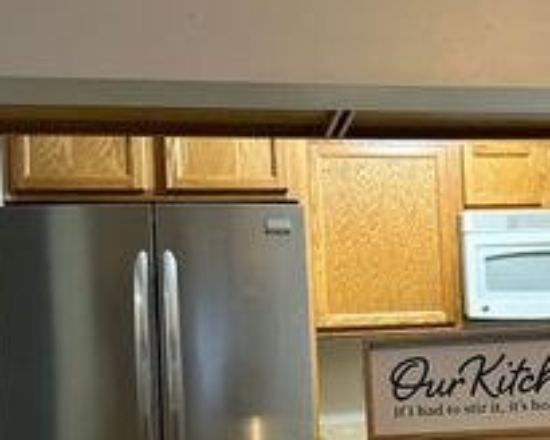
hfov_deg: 32.0
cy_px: 302
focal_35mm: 57
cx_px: 448
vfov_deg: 26.5
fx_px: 928
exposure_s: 1/60
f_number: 1.78
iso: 500
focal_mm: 6.86
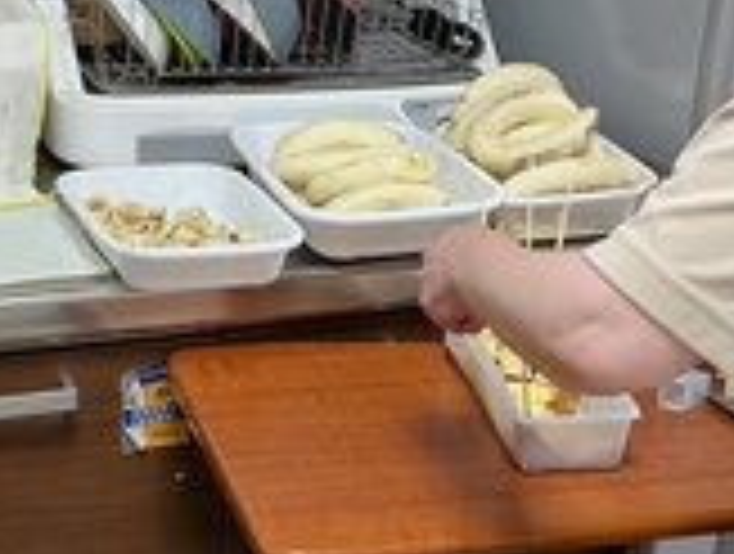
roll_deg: -3.6
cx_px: 387
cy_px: 536
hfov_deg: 24.4
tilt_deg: -26.9
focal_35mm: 80
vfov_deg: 18.1
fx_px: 1700
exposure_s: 1/60
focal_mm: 3
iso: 40
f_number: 1.8
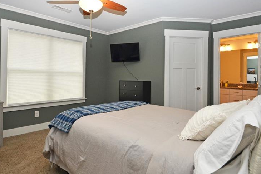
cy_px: 72
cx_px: 127
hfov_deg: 81.2
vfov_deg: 59.1
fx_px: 152
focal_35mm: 21
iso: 400
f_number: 5.6
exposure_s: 1/60
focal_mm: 10
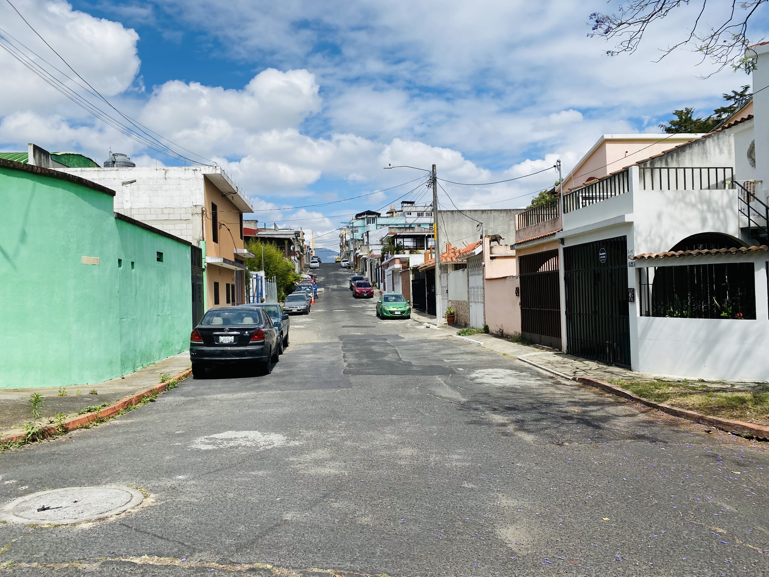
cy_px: 288
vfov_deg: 53.1
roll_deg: +1.9
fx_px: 578
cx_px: 384
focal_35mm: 26
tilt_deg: -0.5
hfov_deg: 67.3
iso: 32
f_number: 1.8
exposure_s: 1/3731
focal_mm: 4.25
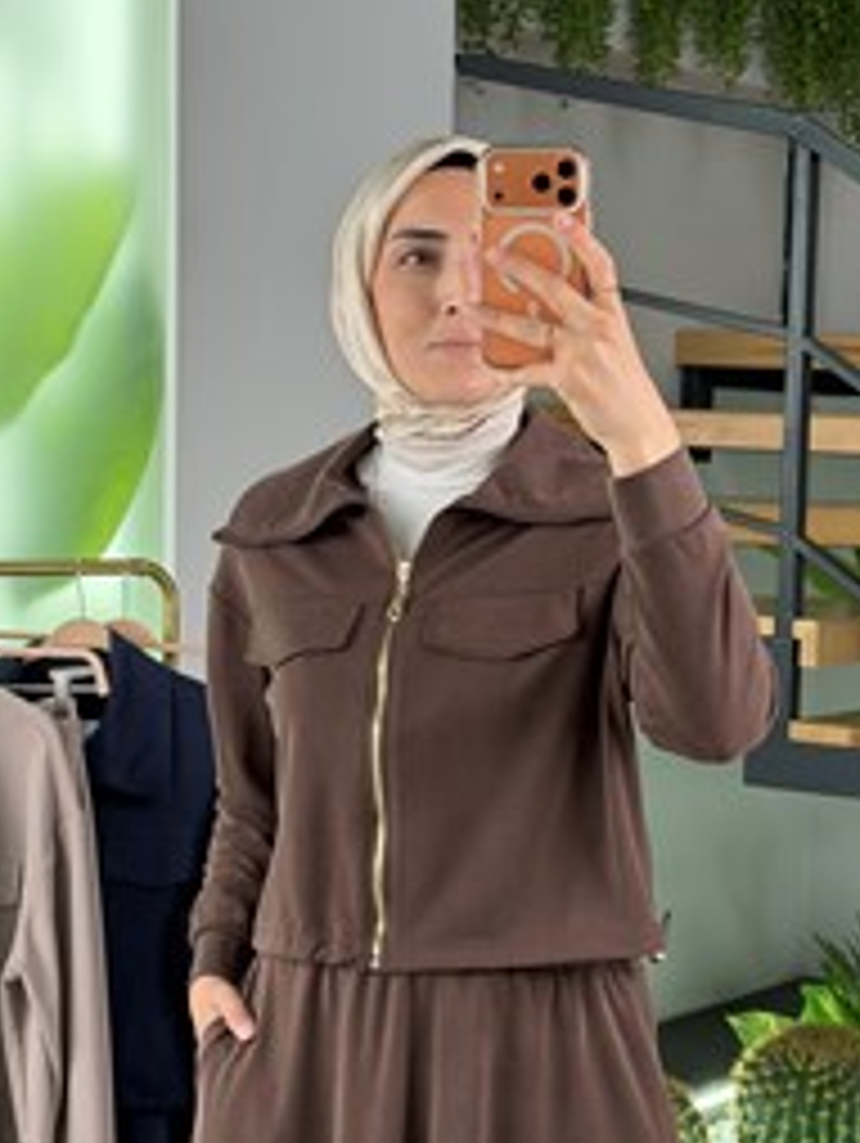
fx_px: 2579
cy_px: 659
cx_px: 365
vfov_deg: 25.0
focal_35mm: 78
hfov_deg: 18.9
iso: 50
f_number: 1.78
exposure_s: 1/100
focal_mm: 6.76
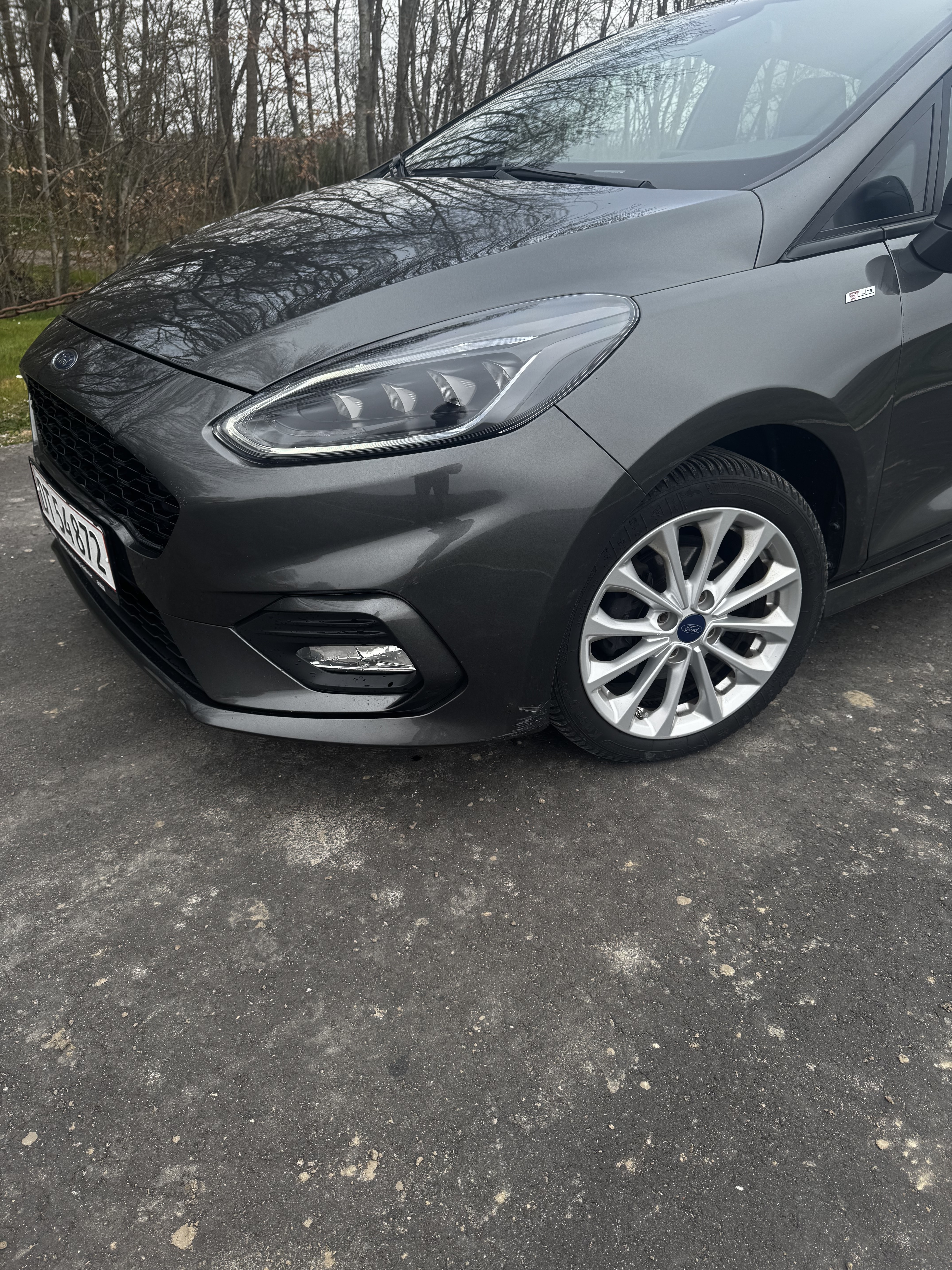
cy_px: 635
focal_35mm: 24
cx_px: 476
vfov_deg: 71.6
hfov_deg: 56.8
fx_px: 880
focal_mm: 6.76
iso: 80
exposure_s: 1/1285
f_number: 1.78
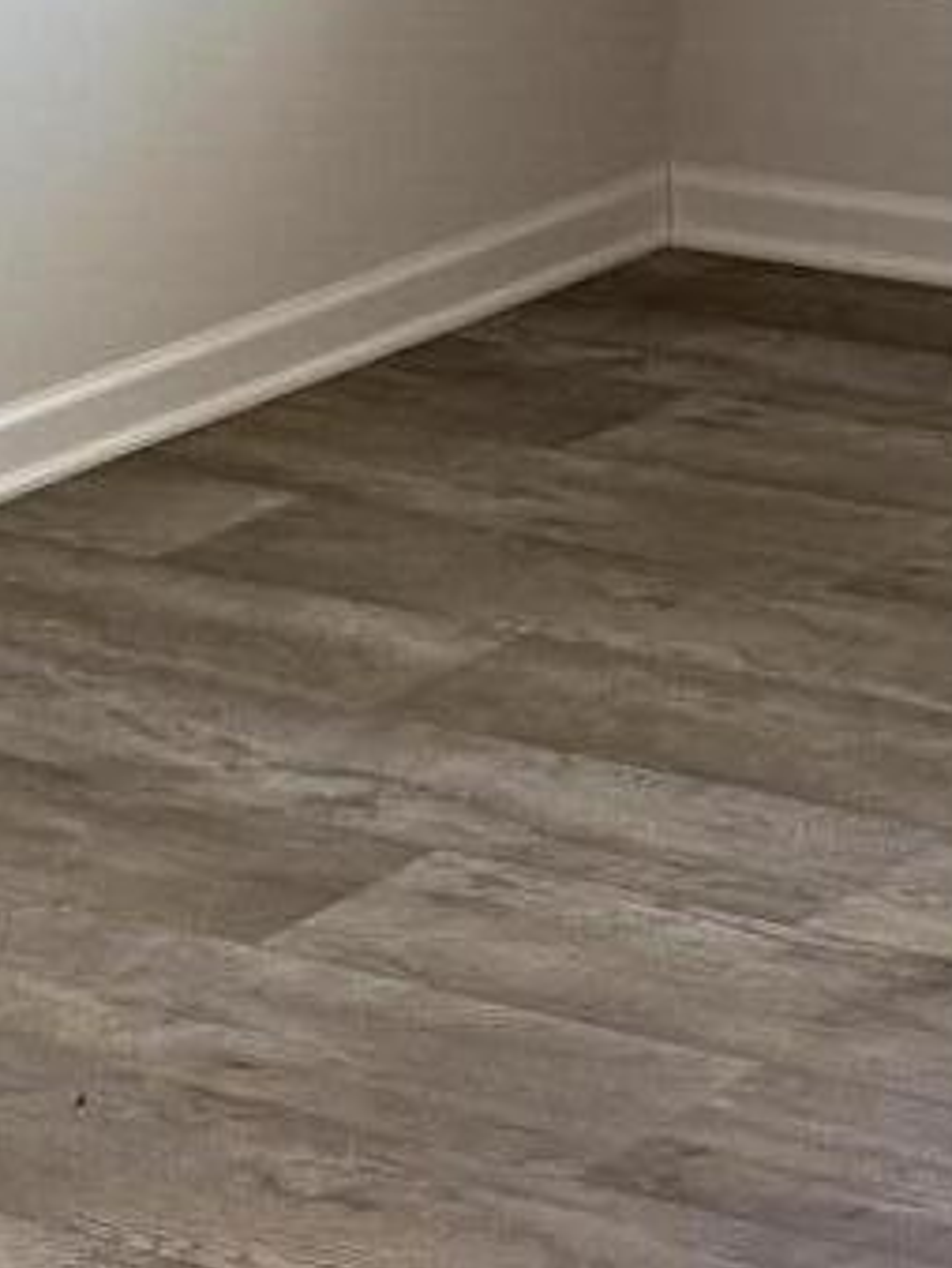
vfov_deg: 12.4
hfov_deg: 9.4
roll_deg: -0.8
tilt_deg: -1.2
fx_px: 5200
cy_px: -1159
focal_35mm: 142
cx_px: 2196
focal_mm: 6.76
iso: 200
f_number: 1.78
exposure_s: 1/224
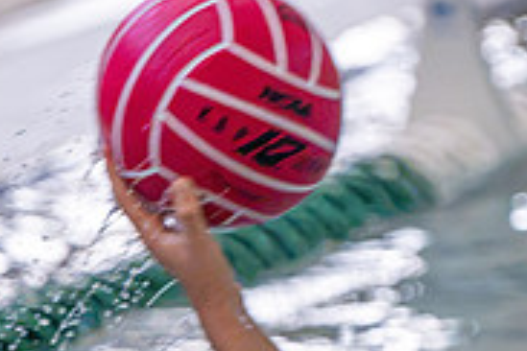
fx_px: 12281
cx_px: 249
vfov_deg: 1.6
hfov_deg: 2.5
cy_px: 519
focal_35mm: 839
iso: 18000
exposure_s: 1/1000
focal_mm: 230
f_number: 4
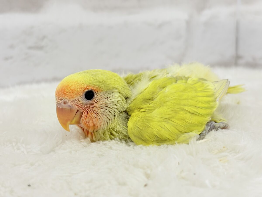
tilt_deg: -11.5
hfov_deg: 36.8
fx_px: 394
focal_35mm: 52
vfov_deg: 28.0
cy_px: 98
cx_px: 131
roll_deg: +1.5
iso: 50
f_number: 1.6
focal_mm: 5.96
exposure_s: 1/100
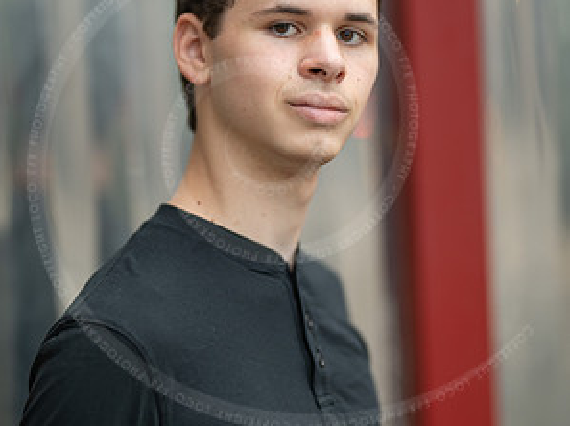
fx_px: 2039
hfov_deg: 15.9
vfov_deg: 11.9
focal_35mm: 124
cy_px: 182
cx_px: 286
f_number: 1.2
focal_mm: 85
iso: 250
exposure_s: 1/320
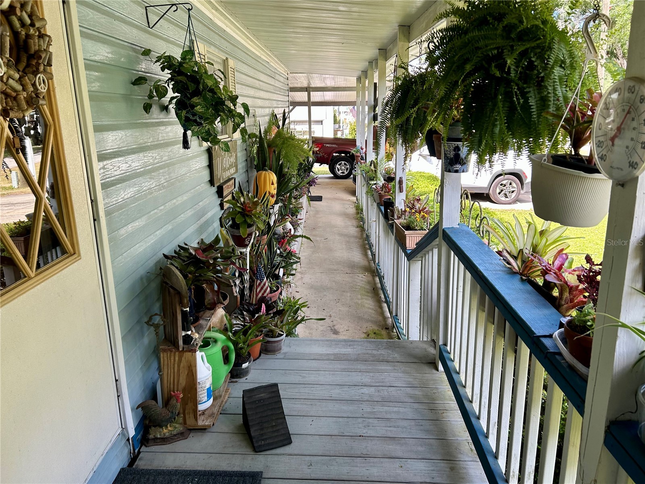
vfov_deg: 53.1
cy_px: 242
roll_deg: +1.0
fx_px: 484
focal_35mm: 26
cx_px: 322
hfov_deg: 67.3
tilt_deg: -15.4
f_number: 1.5
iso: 50
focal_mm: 5.7
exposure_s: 1/308
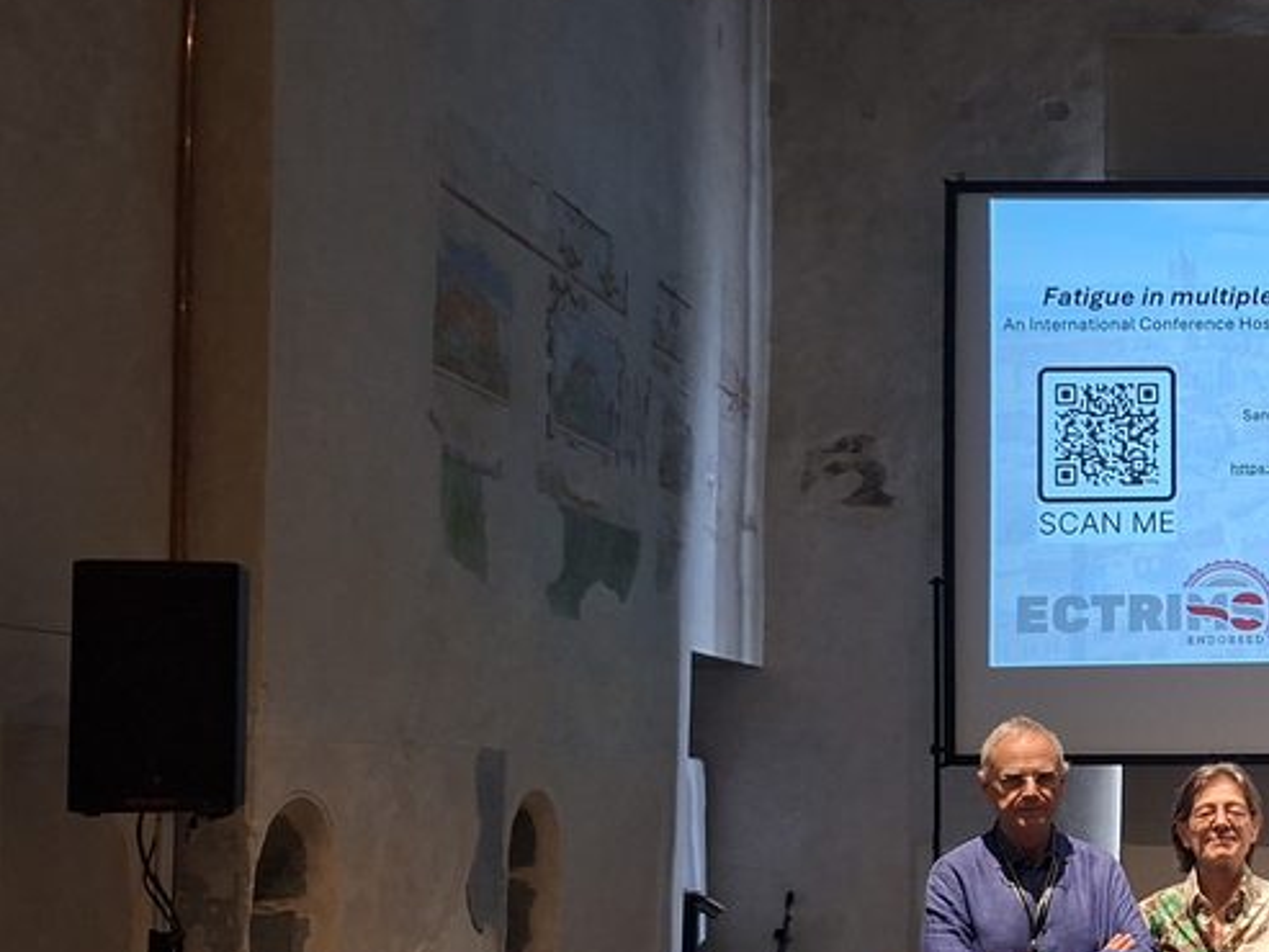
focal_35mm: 56
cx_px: 1377
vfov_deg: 26.0
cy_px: 625
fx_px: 2053
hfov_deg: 30.8
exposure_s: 1/50
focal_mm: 5.54
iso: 320
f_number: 1.8
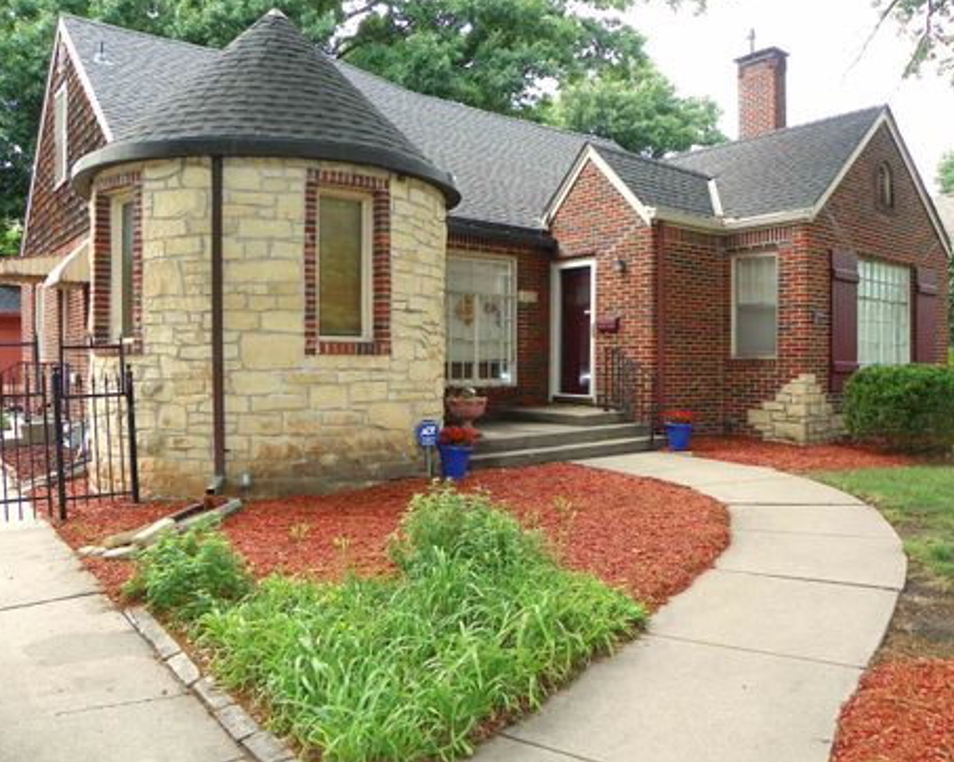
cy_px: 386
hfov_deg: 62.2
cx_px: 511
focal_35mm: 28
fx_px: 790
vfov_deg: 51.5
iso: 64
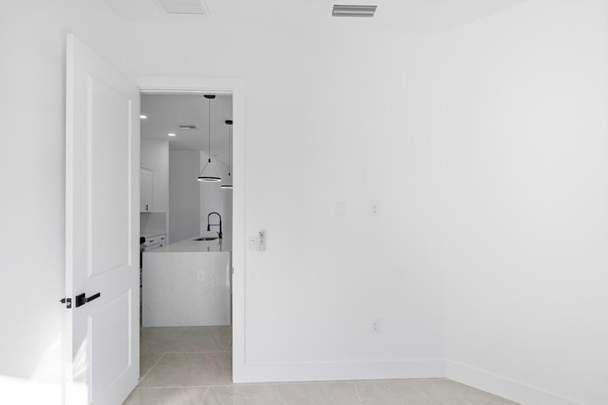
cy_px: 193
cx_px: 309
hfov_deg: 90.0
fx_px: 304
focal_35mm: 18
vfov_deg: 67.3
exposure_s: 1/160
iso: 100
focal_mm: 16
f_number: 4
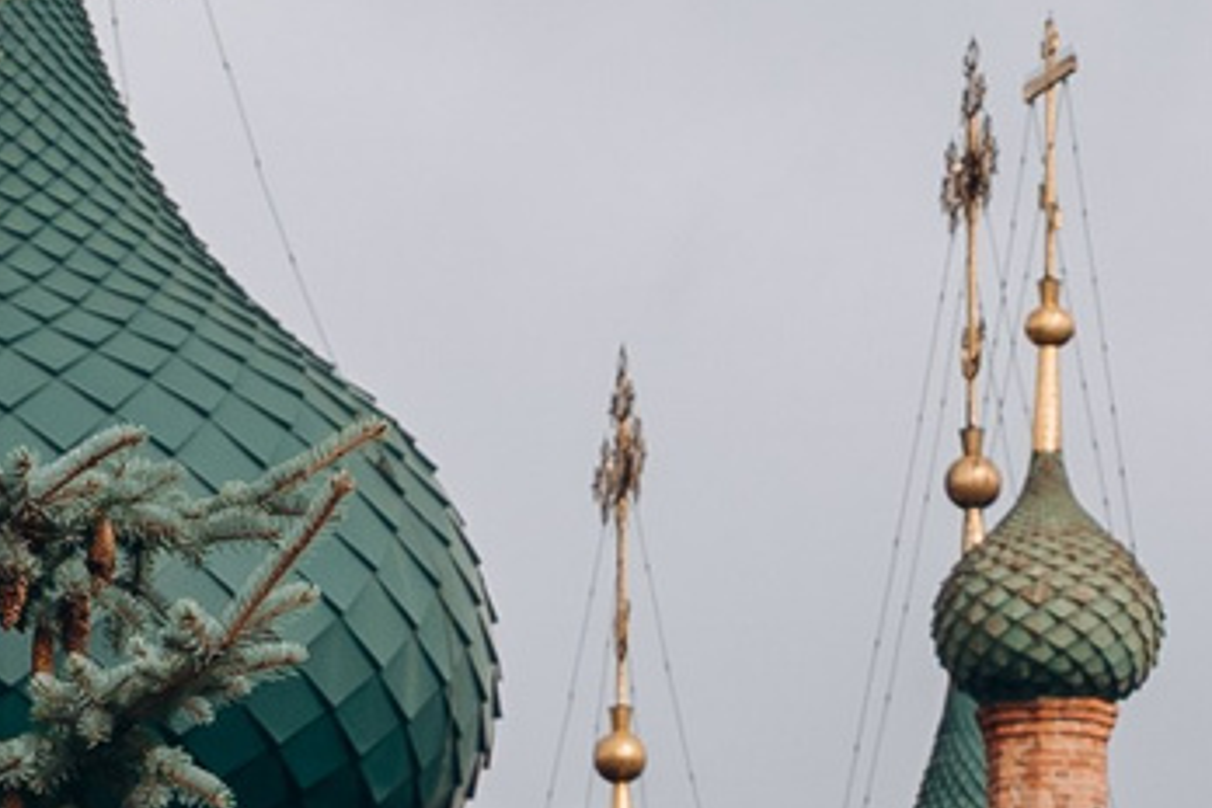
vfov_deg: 2.5
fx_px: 18280
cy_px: 1531
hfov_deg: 3.8
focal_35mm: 543
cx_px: 474
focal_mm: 70
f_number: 5
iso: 200
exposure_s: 1/1000
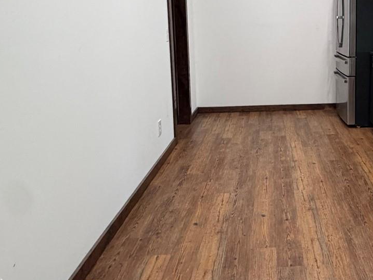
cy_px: 61
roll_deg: +0.8
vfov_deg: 35.0
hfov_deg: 44.0
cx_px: 312
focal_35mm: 40
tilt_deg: -6.5
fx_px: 431
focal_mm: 2.22
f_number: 2.2
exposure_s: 1/60
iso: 200
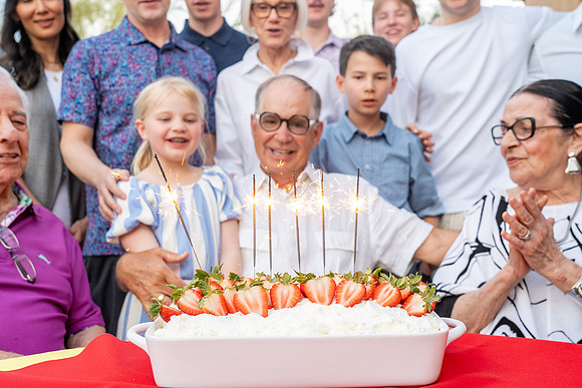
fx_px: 647
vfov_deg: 33.4
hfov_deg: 48.4
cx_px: 291
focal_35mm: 40
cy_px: 194
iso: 1250
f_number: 6.3
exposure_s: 1/160
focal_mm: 40
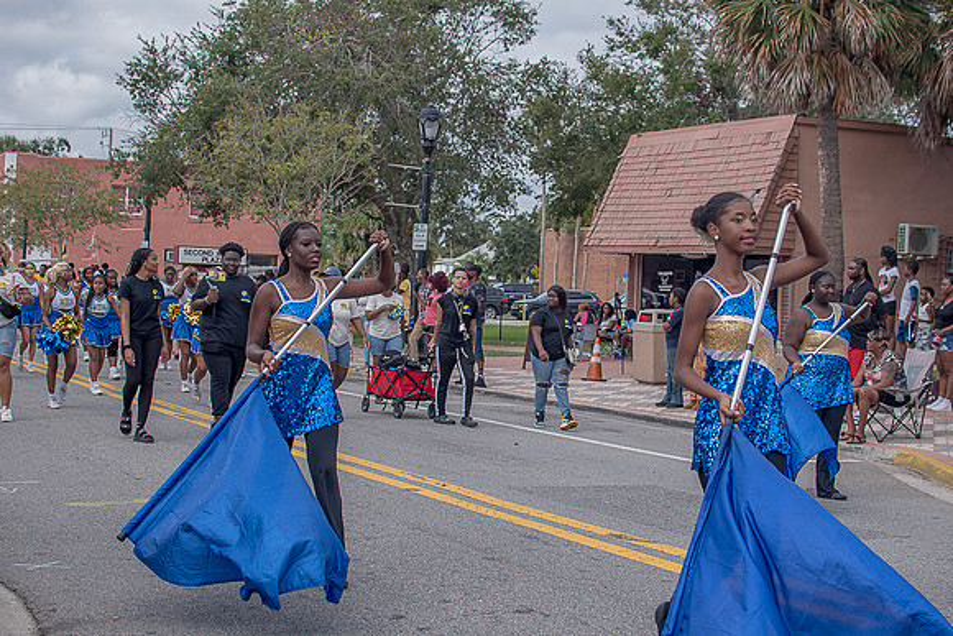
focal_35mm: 52
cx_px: 476
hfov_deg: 38.2
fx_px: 1377
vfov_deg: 26.0
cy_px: 318
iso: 100
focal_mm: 35
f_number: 4
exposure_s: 1/500
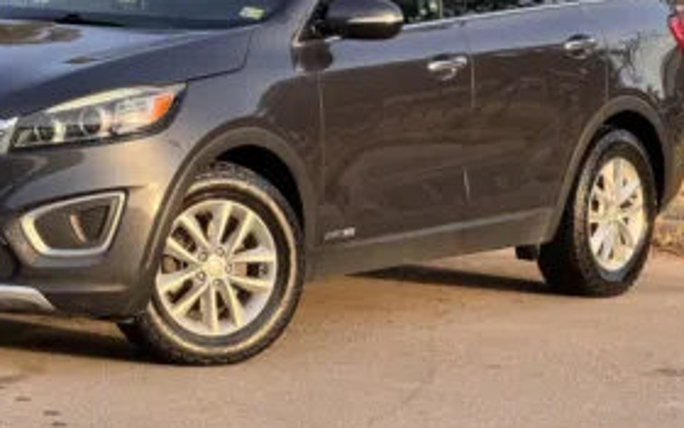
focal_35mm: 182
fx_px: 3393
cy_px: 122
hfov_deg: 11.5
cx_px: 247
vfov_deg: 7.2
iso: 50
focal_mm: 15.66
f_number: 2.8
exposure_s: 1/131
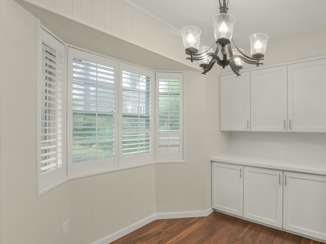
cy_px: 129
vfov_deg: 68.6
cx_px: 217
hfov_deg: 81.8
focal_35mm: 19
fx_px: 179
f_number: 11
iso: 500
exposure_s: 1/20
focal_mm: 14
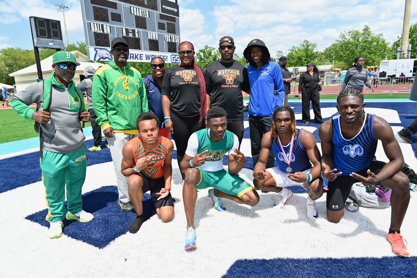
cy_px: 139
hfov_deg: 73.8
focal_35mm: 24
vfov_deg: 53.1
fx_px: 278
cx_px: 208
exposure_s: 1/320
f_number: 6.3
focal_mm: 24
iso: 100
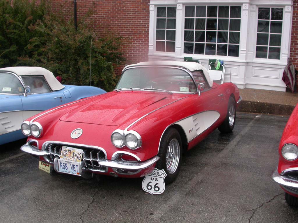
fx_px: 327
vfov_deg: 37.7
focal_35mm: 38
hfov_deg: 49.0
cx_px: 149
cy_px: 112
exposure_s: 1/136
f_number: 4.7
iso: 100
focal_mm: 7.85
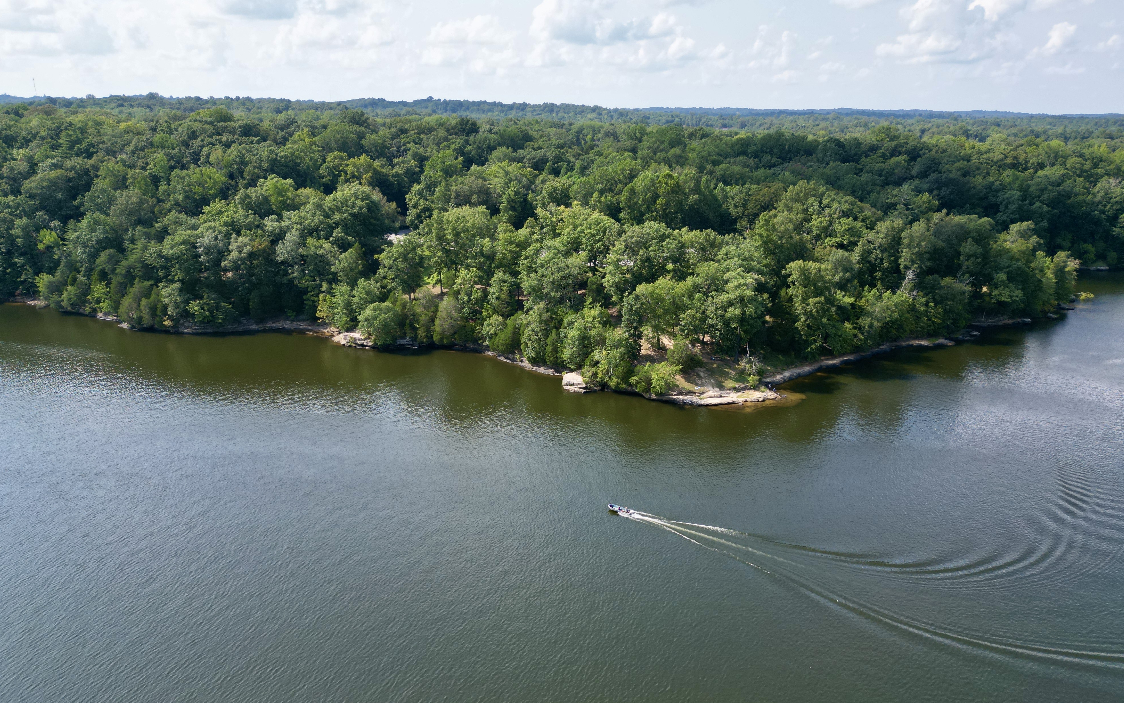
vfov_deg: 47.5
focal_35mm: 26
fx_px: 796
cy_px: 394
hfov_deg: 70.4
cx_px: 572
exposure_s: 1/2000
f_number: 1.7
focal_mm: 6.72
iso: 140
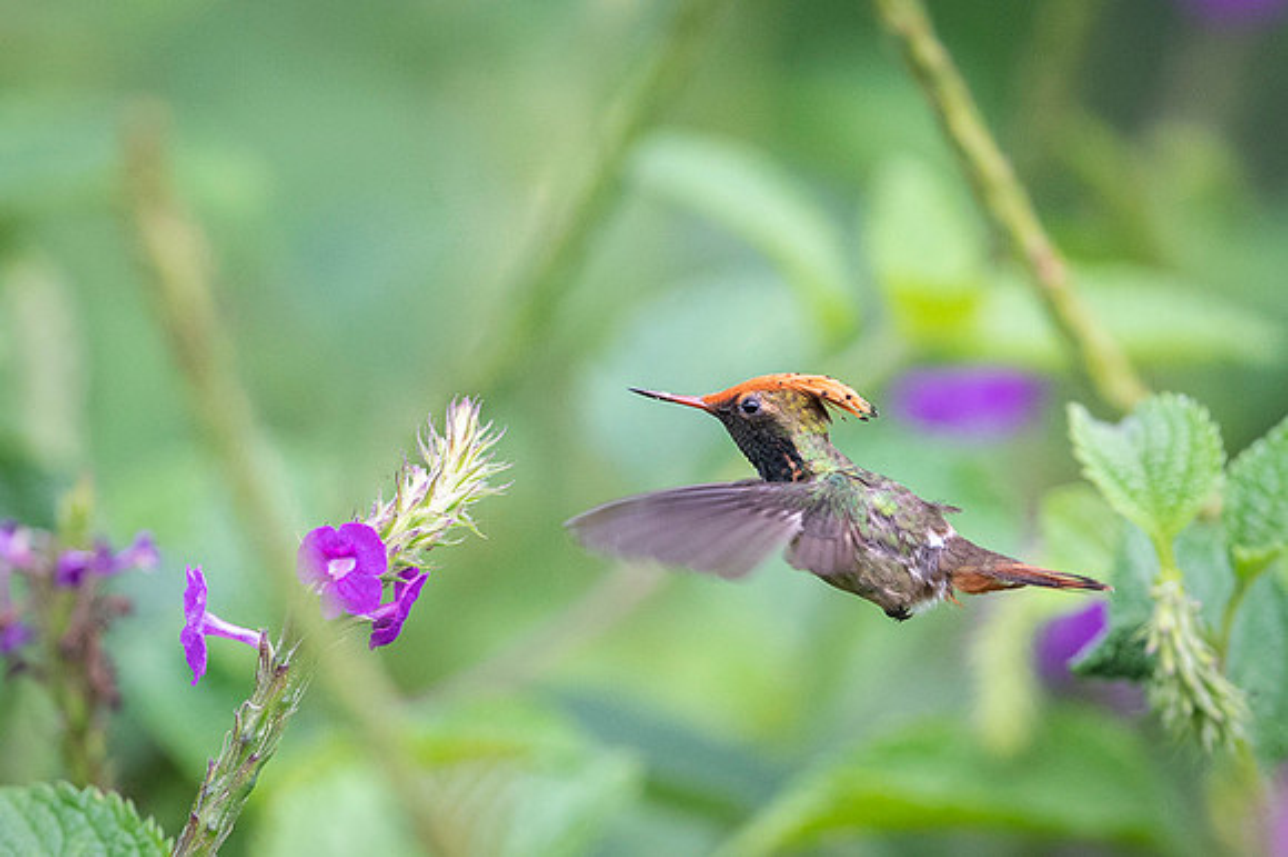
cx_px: 518
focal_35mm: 1010
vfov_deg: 1.4
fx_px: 36130
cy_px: 711
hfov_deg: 2.0
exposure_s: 1/1000
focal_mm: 500
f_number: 4
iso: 2500
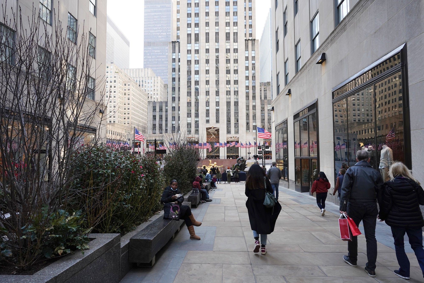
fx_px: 259
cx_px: 212
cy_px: 142
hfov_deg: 78.6
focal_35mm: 22
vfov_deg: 57.2
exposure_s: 1/160
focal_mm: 22
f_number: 7.1
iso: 800
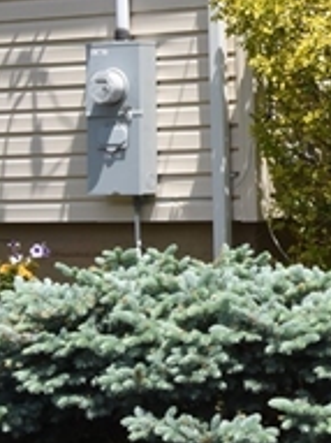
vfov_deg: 13.4
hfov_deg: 9.7
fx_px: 1876
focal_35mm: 147
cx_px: 535
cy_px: 95
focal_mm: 38
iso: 900
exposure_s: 1/250
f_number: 22
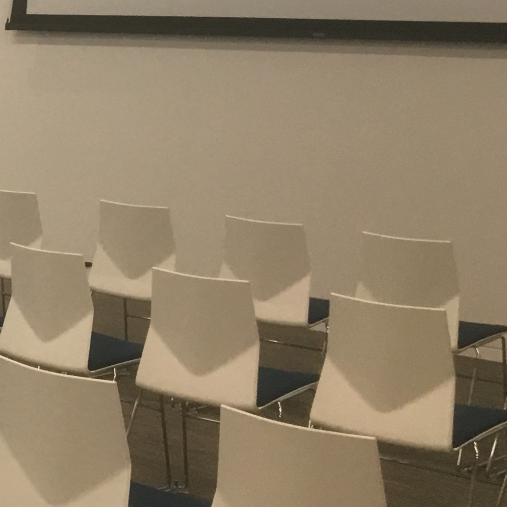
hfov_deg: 15.1
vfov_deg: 17.7
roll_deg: -1.0
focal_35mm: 98
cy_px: 164
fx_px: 1624
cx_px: -440
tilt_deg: -6.5
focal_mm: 4.15
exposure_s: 1/30
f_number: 2.2
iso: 40
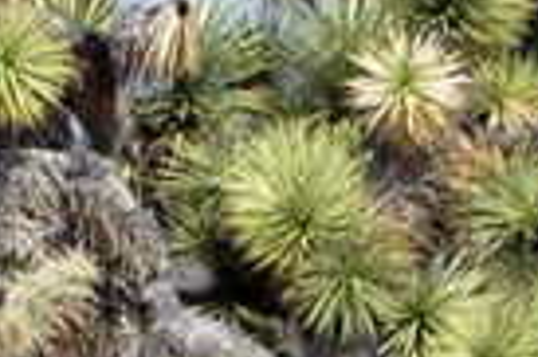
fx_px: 9776
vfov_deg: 2.1
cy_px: 122
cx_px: -1547
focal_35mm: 655
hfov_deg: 3.0
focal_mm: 55
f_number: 8
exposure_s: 1/200
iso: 100
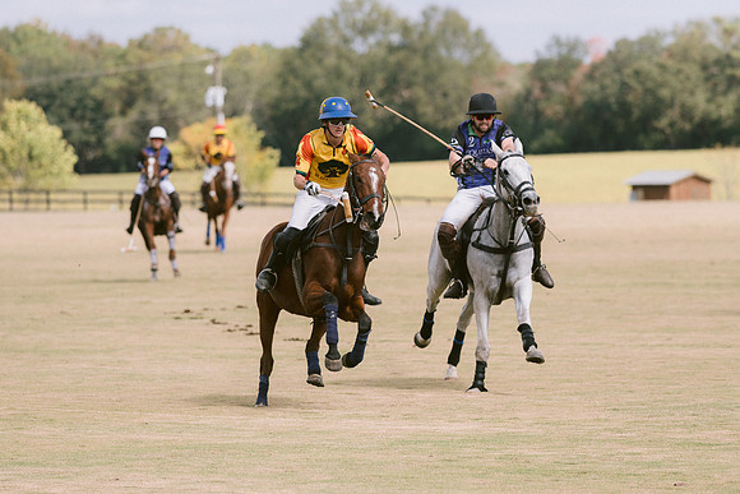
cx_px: 324
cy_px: 266
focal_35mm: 163
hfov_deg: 12.6
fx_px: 3346
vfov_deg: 8.4
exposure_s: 1/5000
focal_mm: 140
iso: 200
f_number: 4
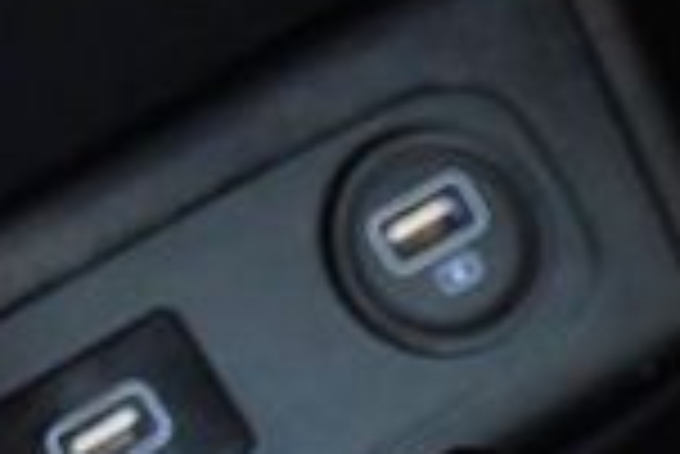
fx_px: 4613
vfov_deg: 5.5
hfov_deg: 8.0
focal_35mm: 244
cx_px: 1360
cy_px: 897
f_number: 3.8
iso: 2500
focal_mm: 24
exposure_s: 1/160
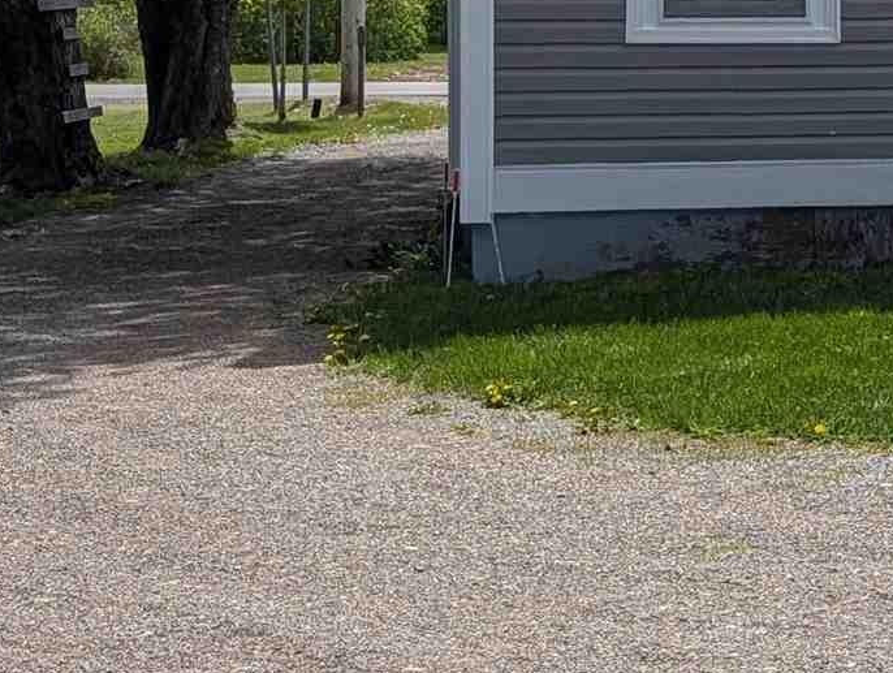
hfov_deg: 17.1
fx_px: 2765
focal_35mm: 107
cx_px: 1213
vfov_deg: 13.6
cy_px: -51
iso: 21
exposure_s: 1/2008
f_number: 1.68
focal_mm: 6.9
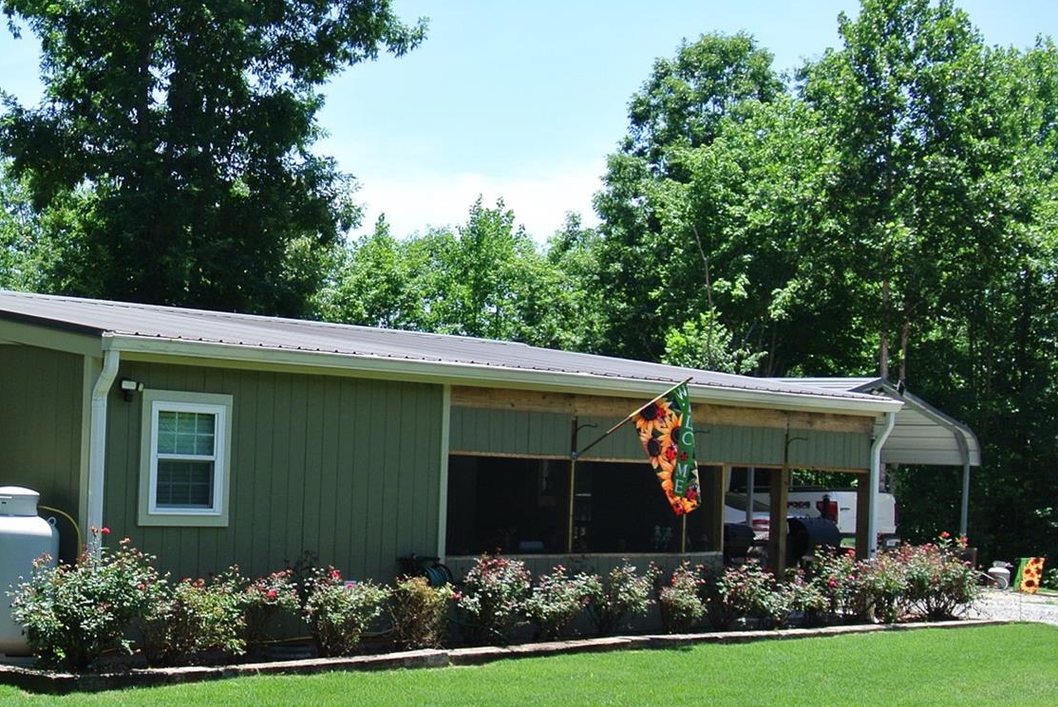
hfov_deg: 28.7
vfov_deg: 20.0
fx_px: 2000
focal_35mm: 68
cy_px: 463
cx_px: 153
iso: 100
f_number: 4.5
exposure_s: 1/400
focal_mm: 14
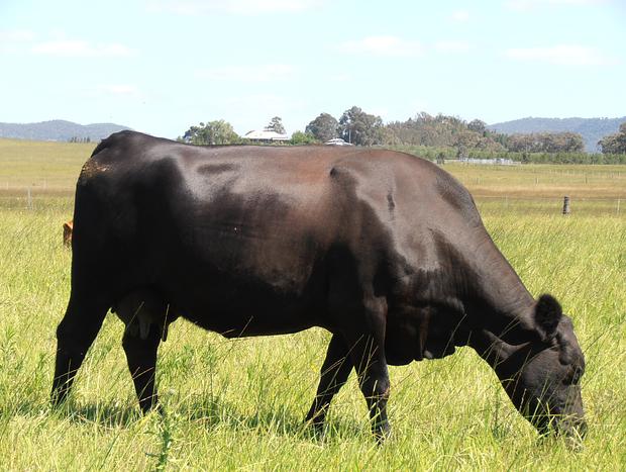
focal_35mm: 111
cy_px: 236
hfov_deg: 17.7
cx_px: 313
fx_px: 2010
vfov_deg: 13.4
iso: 80
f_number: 5.5
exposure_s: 1/200
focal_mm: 19.64
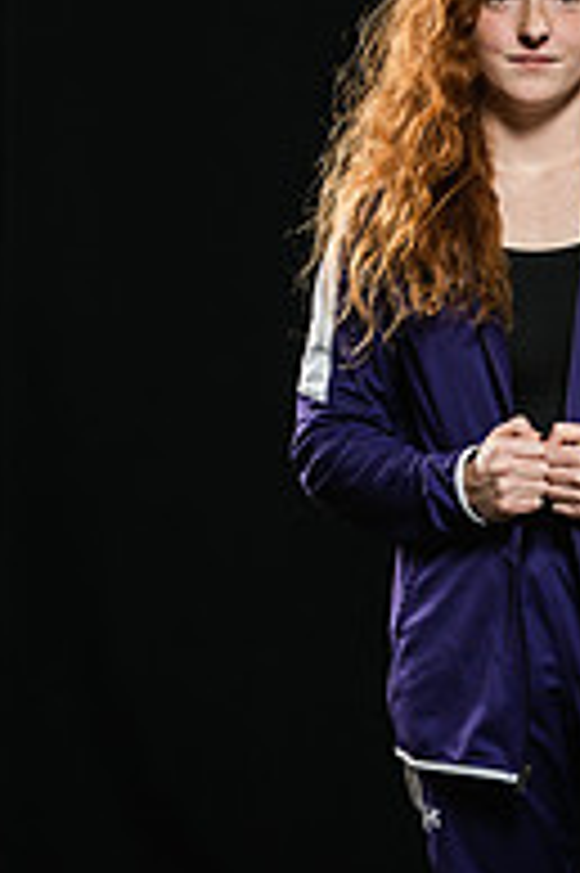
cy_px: 608
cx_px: 558
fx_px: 4842
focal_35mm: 200
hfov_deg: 6.8
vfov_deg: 10.3
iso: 320
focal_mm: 86
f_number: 5.6
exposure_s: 1/250
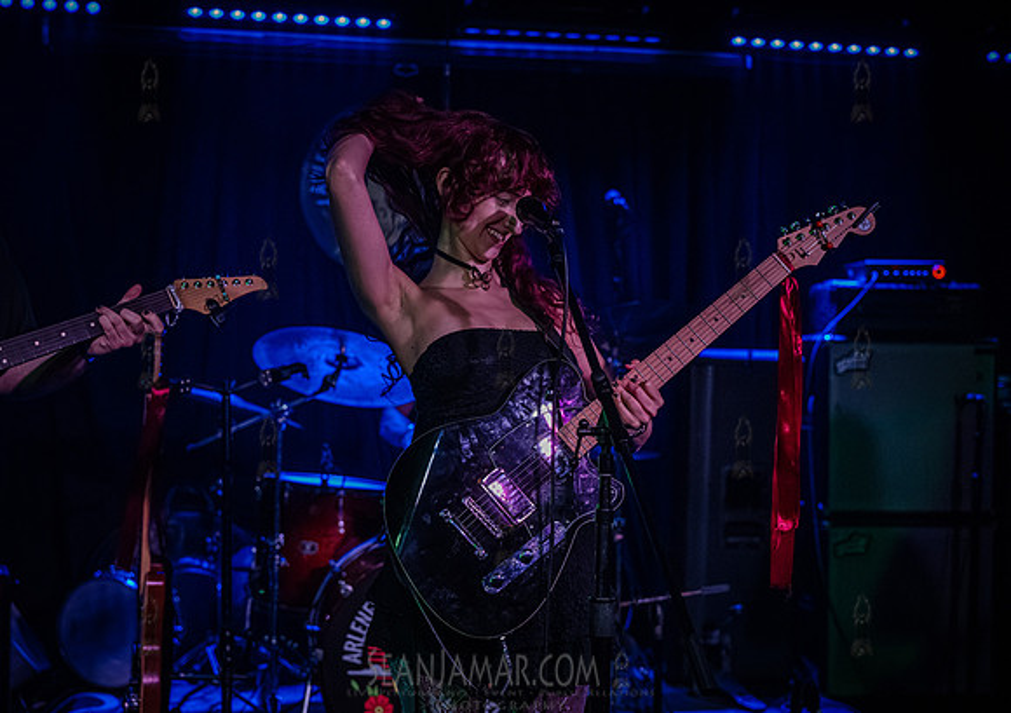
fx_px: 1544
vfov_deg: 26.0
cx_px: 477
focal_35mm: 54
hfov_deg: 36.3
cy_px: 356
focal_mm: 52
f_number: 3.2
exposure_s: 1/320
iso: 16000
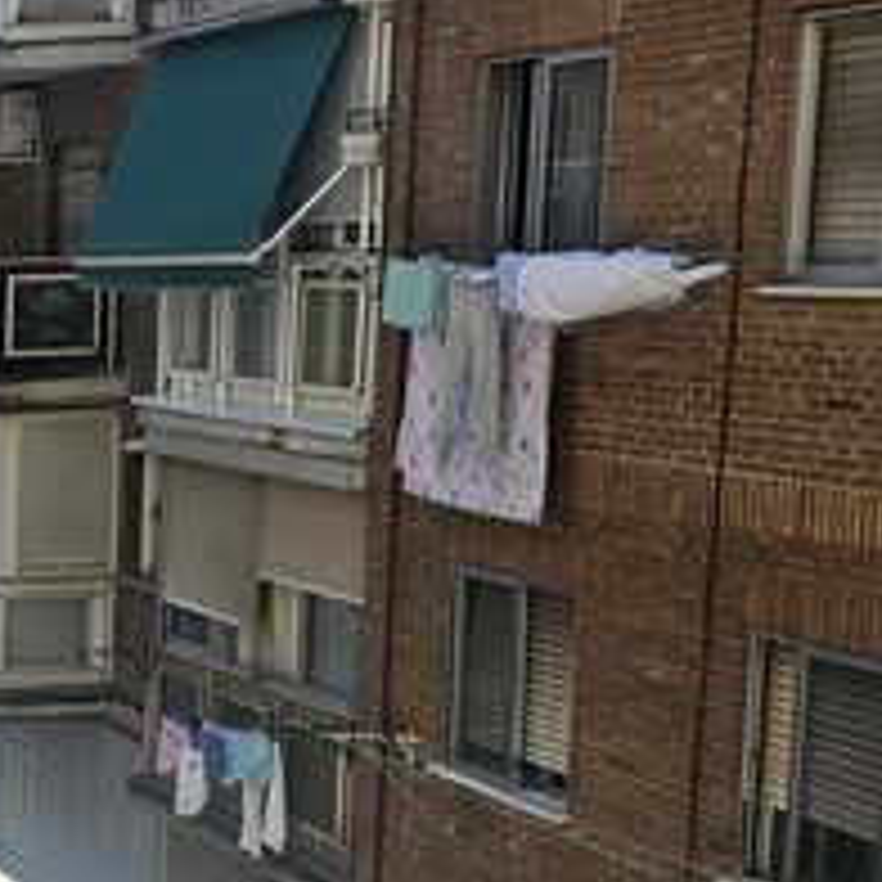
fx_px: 2393
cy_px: 616
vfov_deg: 20.8
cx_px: -770
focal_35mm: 83
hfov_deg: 16.8
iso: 10
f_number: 1.7
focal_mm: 6.3
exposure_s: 1/213
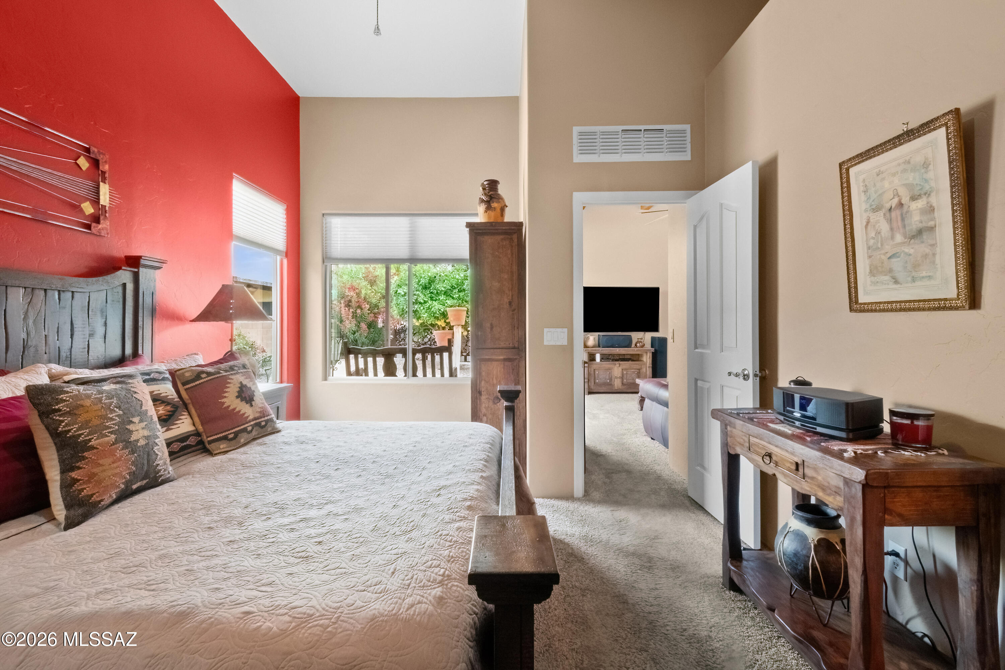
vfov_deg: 77.3
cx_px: 502
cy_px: 335
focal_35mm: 15
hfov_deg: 100.4
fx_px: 419
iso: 2000
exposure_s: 1/1.67
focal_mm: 10
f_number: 22
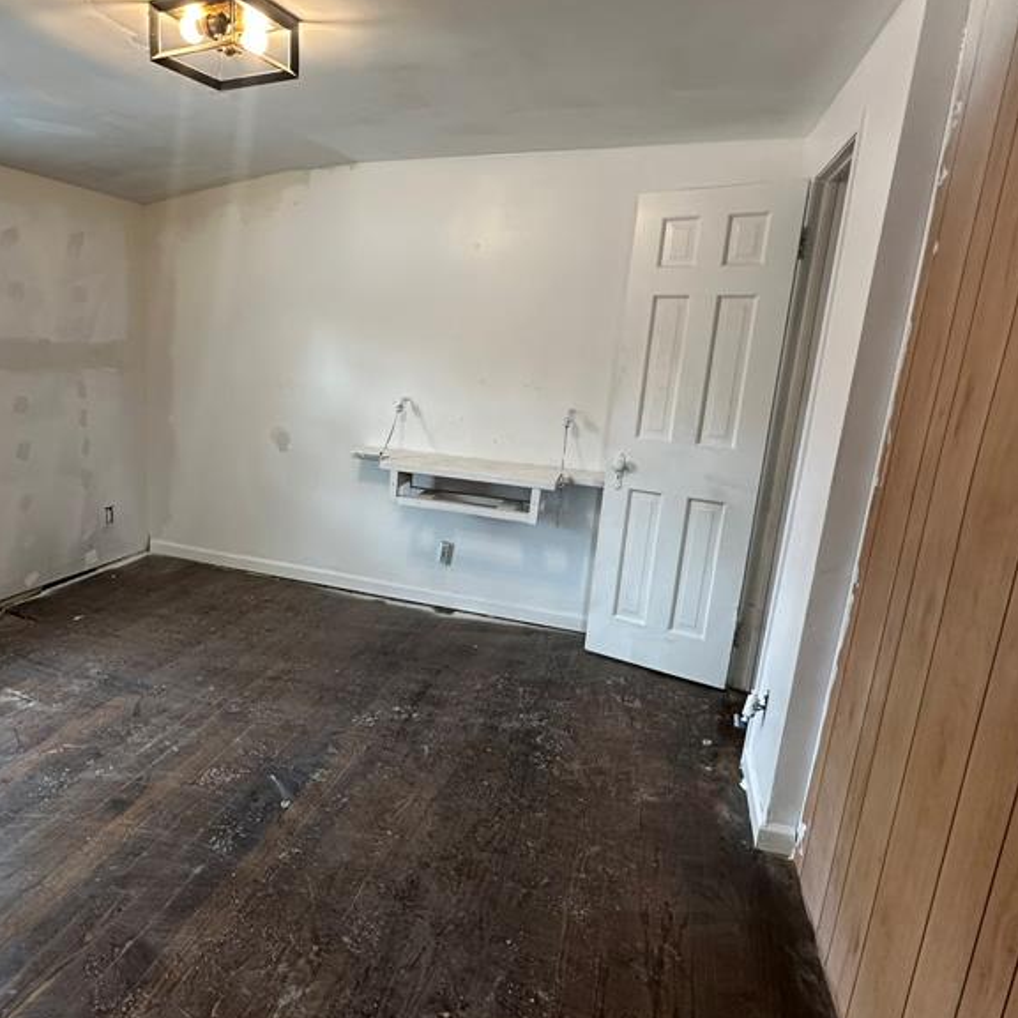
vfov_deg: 69.6
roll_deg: -1.5
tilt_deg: -13.2
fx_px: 732
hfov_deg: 67.9
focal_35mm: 22
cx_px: 350
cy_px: 500
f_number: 2.2
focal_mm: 2.22
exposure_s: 1/60
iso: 160
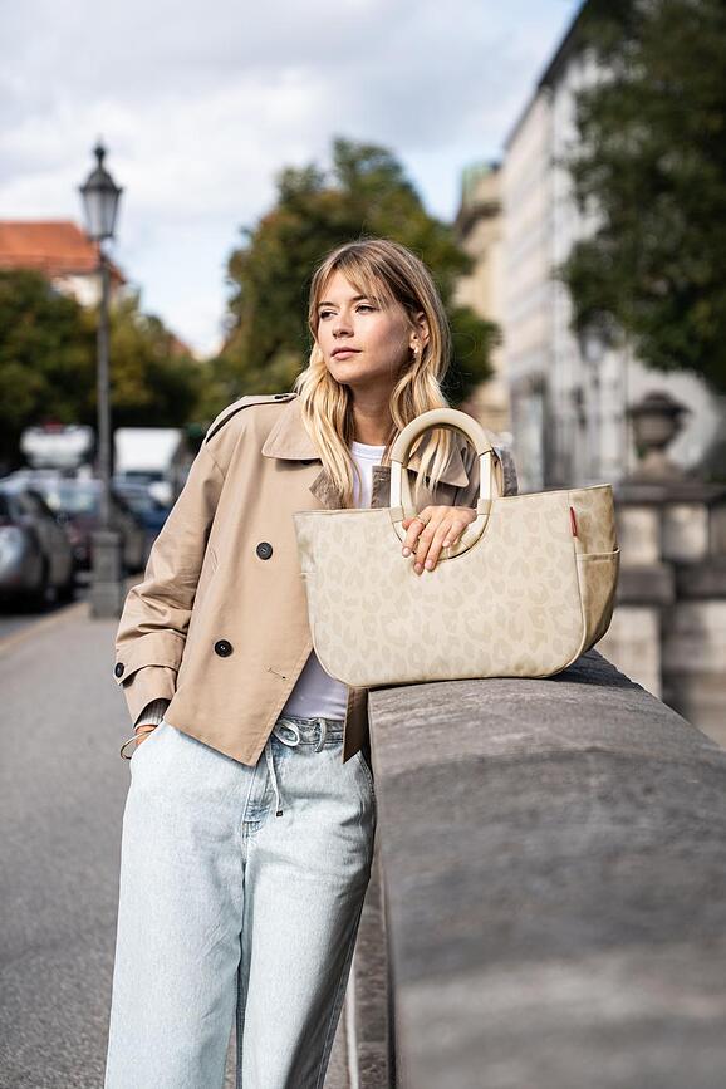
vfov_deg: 28.8
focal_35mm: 70
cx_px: 363
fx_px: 2117
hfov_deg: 19.5
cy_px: 544
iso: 200
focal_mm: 70
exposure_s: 1/1600
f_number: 2.8
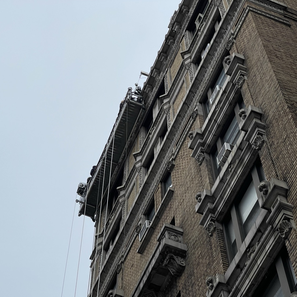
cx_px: 139
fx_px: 738
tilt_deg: +60.2
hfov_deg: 22.8
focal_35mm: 76
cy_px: 149
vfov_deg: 22.8
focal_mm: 7.5
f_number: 2.2
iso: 20
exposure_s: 1/951
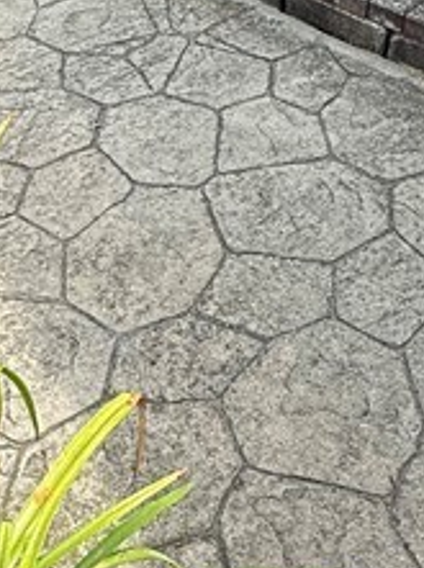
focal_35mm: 65
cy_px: -26
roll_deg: +0.3
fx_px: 1065
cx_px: 198
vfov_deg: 27.8
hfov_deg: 22.5
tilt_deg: -27.1
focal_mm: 2.22
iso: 50
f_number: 2.2
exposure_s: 1/465
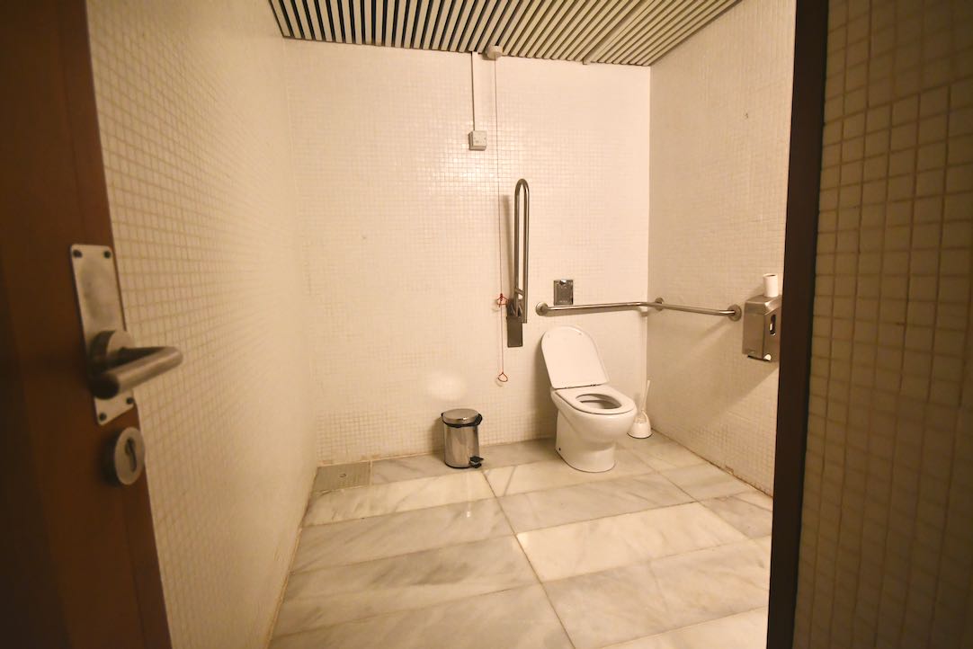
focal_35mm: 16
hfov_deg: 96.7
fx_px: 433
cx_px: 486
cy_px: 324
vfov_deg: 73.8
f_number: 4.2
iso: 2500
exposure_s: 1/125
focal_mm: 11
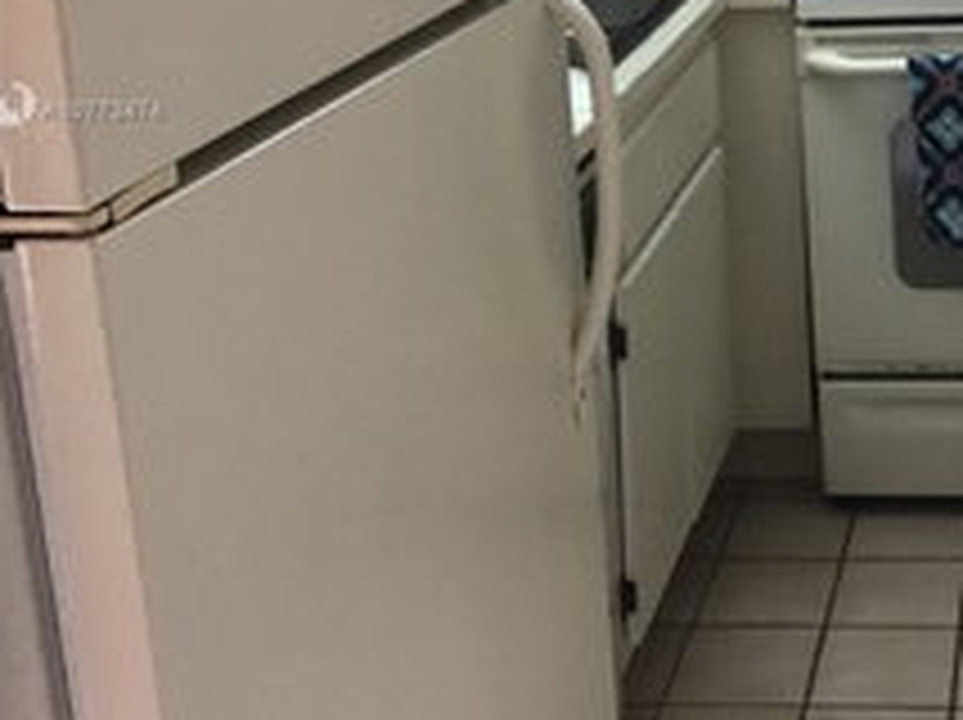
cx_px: 934
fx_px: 1723
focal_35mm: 62
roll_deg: +2.8
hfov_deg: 29.4
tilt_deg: -15.5
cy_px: 112
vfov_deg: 23.2
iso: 100
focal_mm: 3.3
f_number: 2.4
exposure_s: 1/30
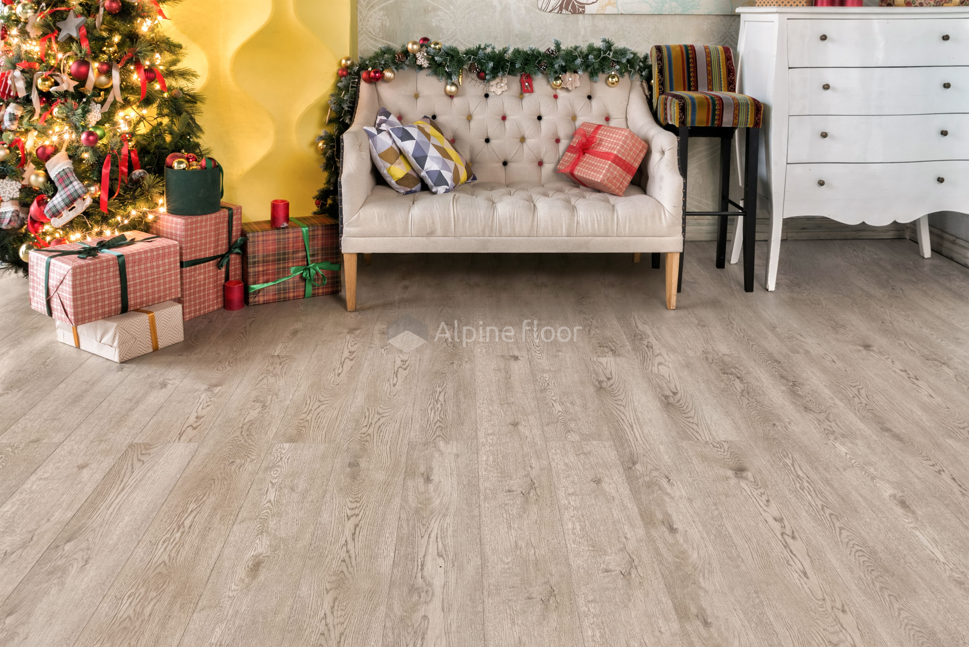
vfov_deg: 36.9
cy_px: 324
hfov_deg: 53.1
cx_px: 484
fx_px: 969
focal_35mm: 36
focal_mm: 36
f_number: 14
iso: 100
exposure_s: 10
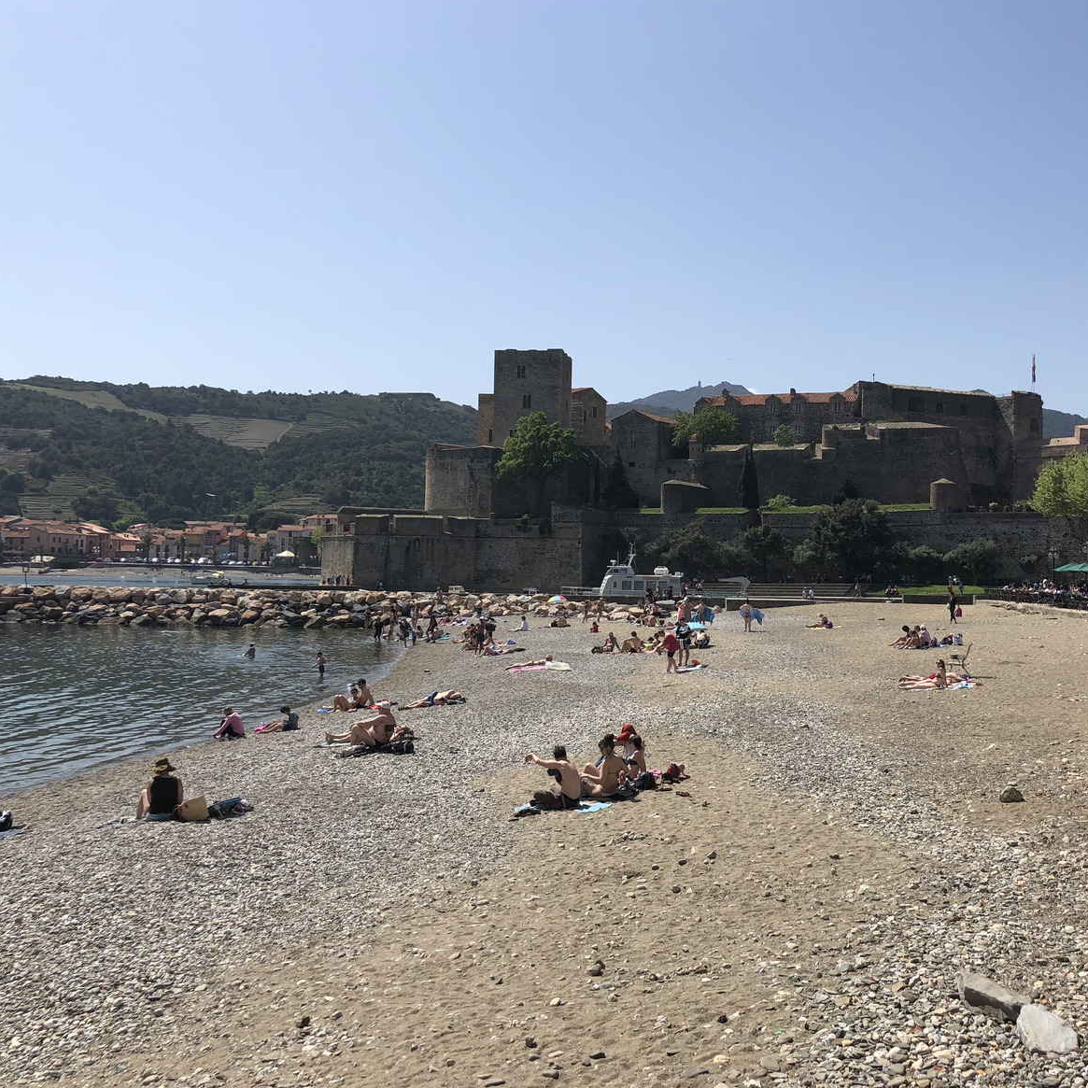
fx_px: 1209
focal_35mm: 34
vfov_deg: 48.4
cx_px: 659
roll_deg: -0.8
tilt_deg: +2.9
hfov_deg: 48.1
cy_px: 535
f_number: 1.8
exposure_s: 1/3205
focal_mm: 4
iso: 20
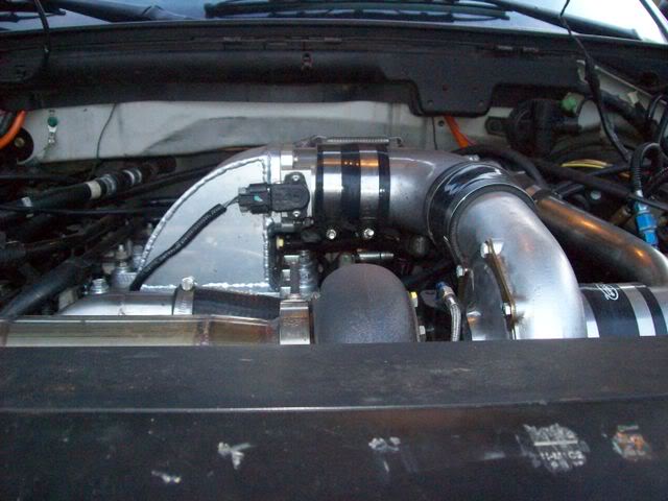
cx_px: 334
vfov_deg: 39.7
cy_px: 250
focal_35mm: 36
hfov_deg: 51.4
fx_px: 695
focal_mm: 6
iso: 400
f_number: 2.7
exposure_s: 1/128
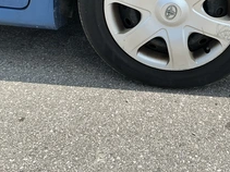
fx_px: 352
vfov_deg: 26.4
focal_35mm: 53
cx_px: 162
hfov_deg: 35.6
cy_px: 10
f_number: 1.8
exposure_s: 1/1098
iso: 25
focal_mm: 3
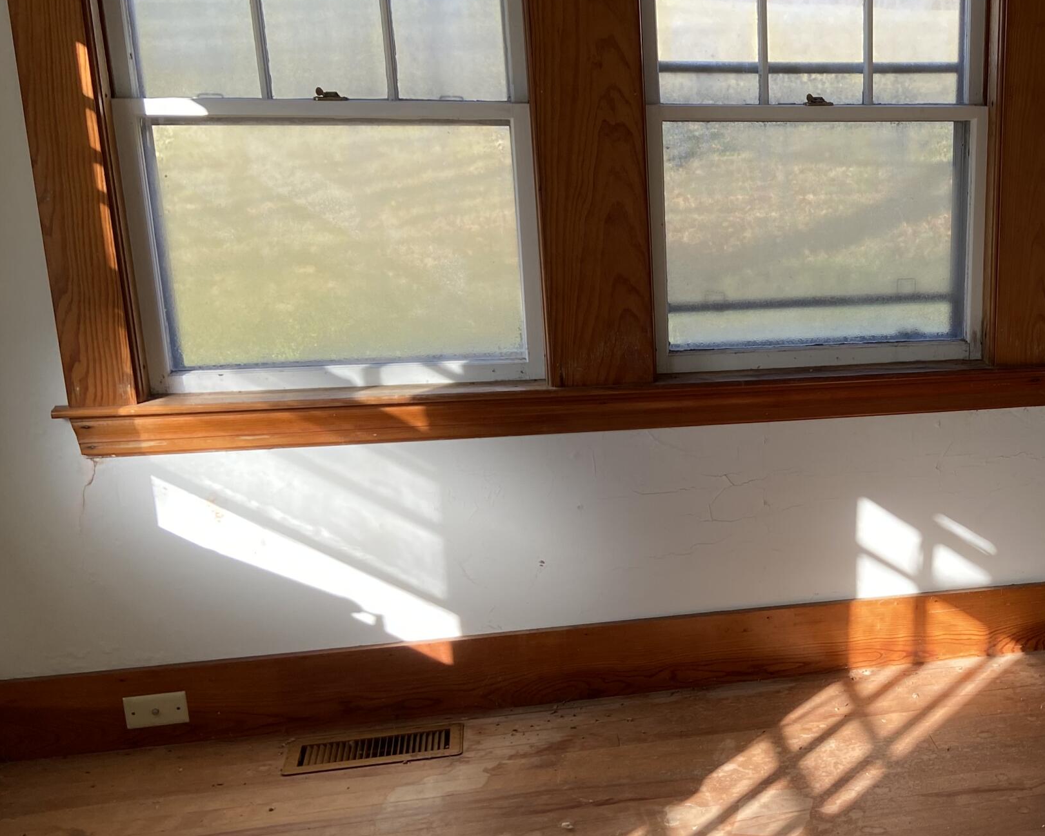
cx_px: 904
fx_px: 1454
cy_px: 438
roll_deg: -0.4
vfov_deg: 32.1
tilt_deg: -17.7
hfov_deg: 37.4
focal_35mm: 47
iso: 32
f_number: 1.8
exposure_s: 1/274
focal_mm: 4.25
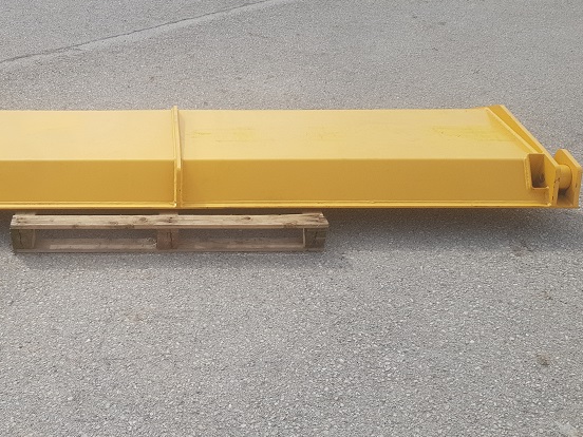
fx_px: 640
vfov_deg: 37.7
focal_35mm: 38
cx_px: 181
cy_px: 238
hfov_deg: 47.9
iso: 40
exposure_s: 1/1216
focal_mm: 4.2
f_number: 1.7
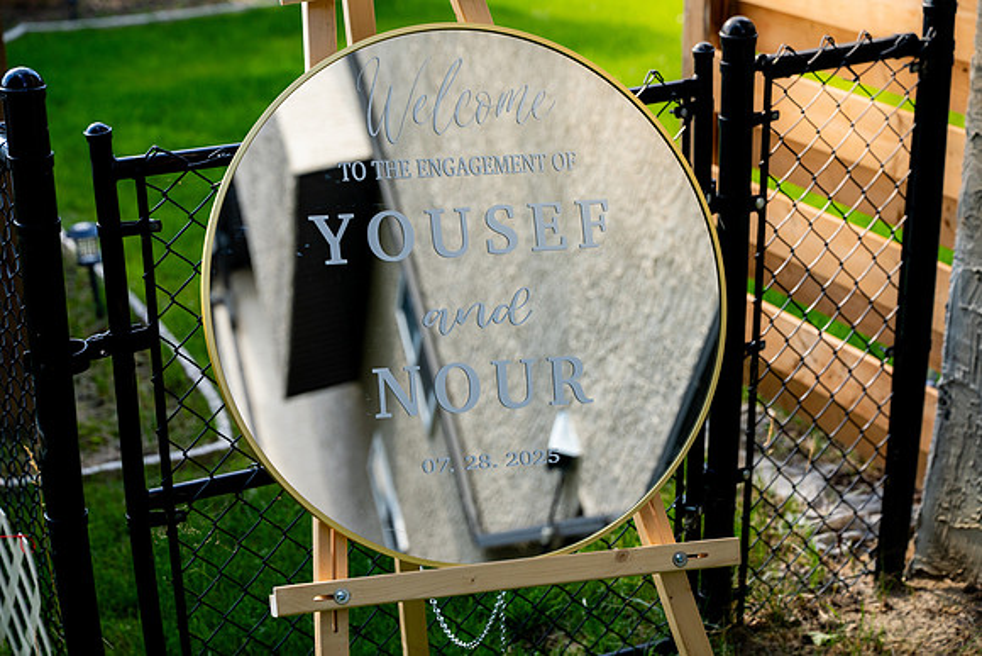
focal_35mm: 70
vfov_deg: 19.5
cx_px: 491
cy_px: 328
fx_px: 1910
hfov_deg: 28.8
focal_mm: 70
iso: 250
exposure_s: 1/1000
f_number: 3.5
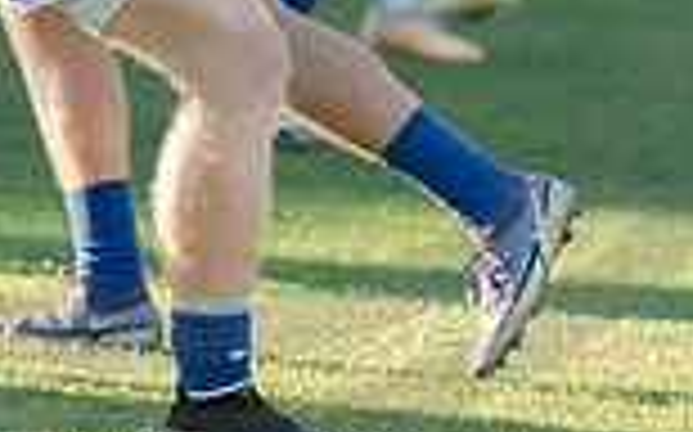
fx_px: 14457
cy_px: -322
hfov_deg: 2.7
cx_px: 144
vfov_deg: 1.7
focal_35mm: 766
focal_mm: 200
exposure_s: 1/1600
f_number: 4
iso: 1250
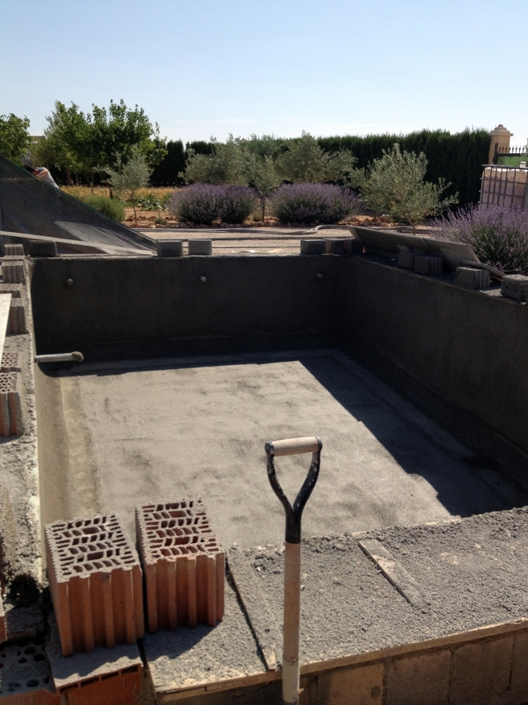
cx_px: 263
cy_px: 357
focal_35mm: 36
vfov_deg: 51.4
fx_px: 732
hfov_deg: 39.6
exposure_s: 1/1972
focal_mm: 4.28
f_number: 2.4
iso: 64
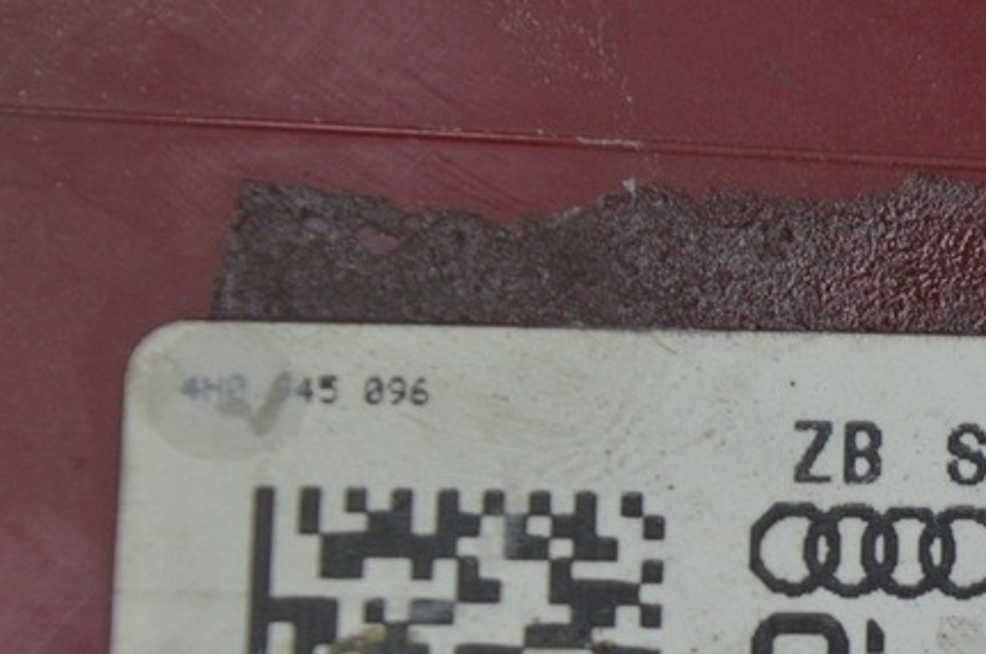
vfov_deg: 6.9
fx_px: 5365
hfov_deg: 10.4
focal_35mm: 196
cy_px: 737
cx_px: 1071
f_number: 5.6
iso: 400
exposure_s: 1/80
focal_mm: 55
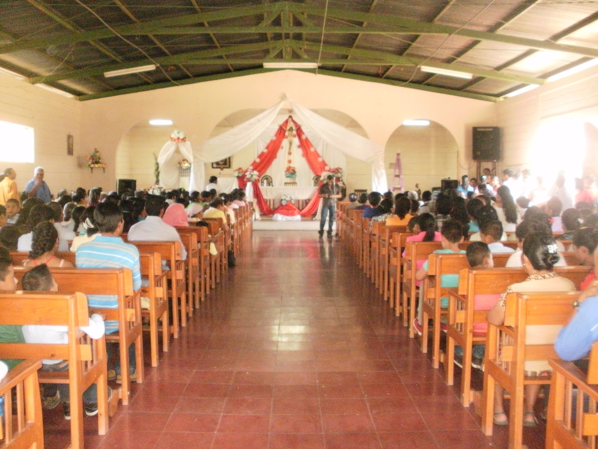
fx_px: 622
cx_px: 299
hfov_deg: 51.4
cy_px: 224
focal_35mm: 36
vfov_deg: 39.7
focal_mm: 6.3
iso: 640
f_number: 3.5
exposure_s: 1/30
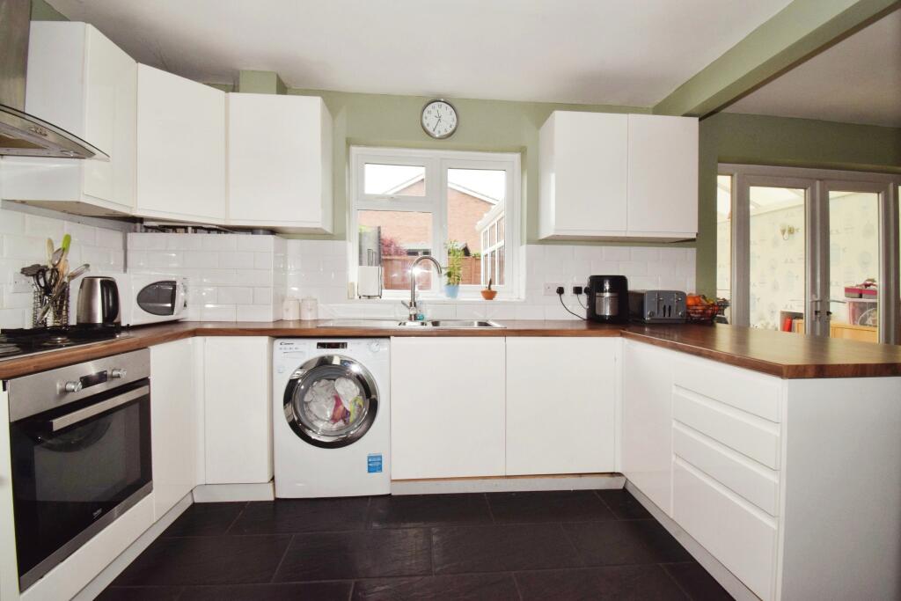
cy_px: 300
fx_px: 375
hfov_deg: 100.4
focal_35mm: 15
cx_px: 450
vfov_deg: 77.3
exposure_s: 1/60
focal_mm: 10
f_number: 16
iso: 1000
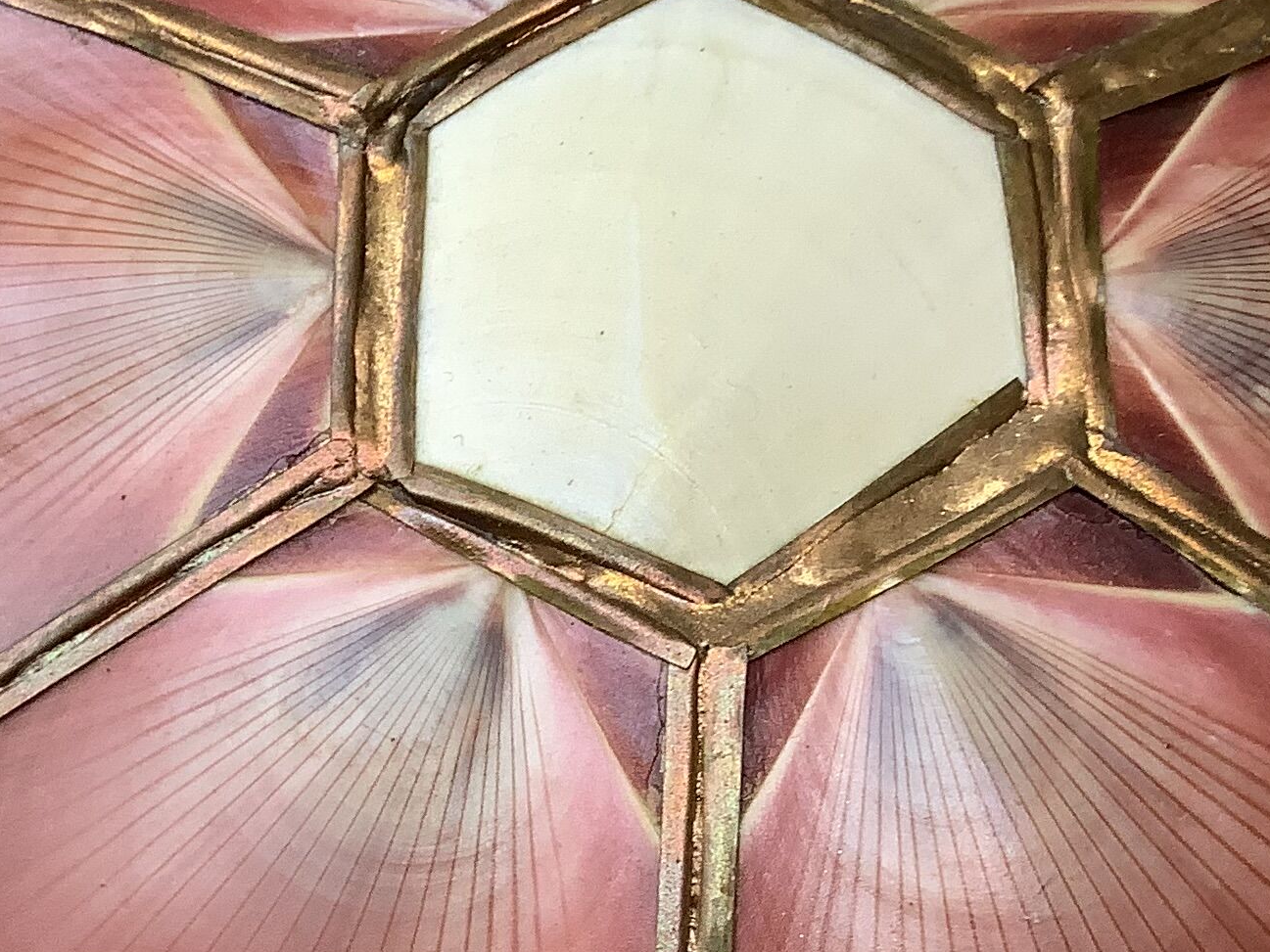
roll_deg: -4.0
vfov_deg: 18.4
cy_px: 953
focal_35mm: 78
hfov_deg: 23.0
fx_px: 2862
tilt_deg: -2.3
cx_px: -238
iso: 50
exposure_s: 1/100
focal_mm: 3.3
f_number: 2.4
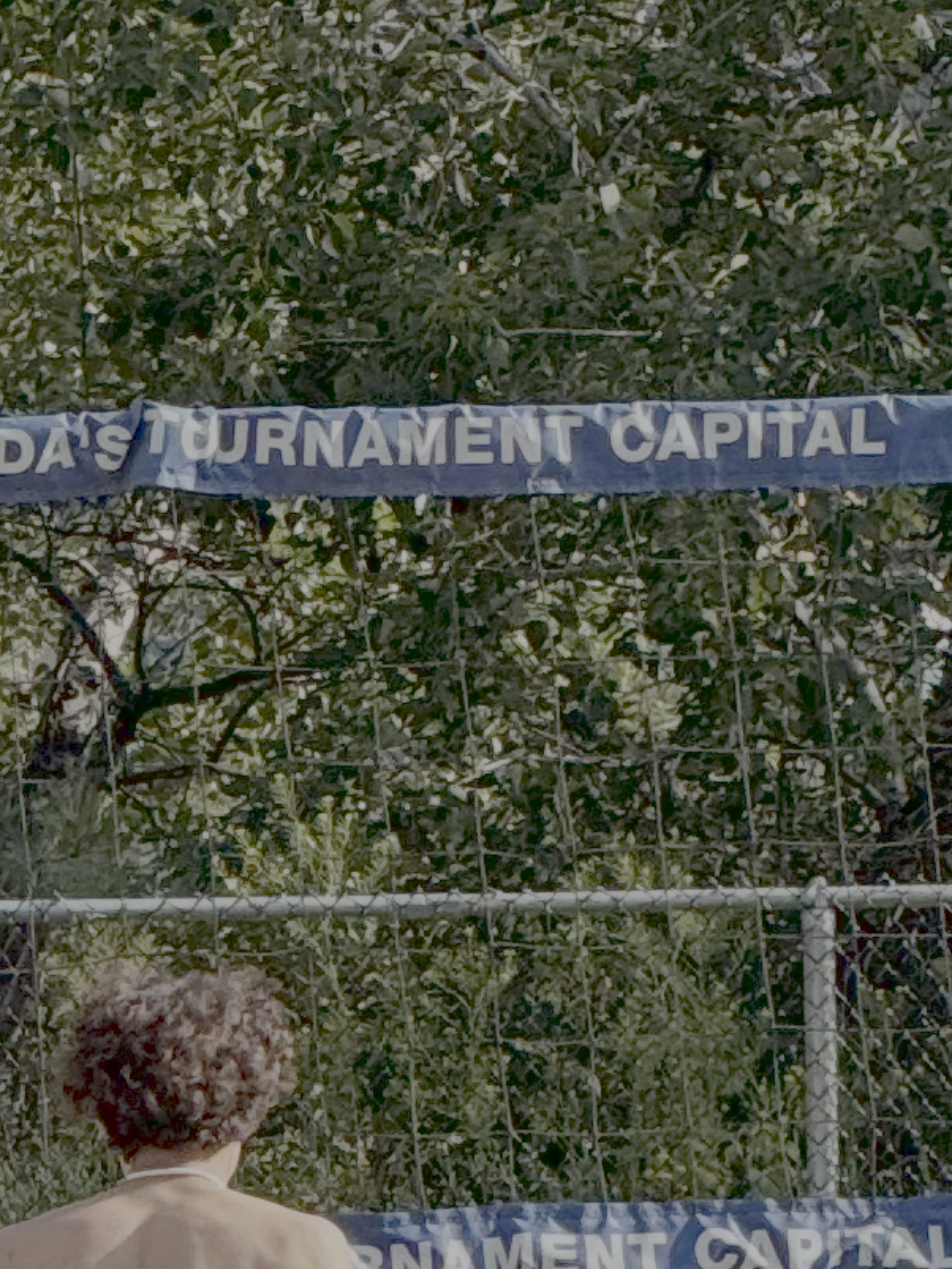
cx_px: -503
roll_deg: +1.2
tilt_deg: -0.4
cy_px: 984
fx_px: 22100
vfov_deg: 3.3
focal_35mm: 603
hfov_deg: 2.5
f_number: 2.8
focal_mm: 15.66
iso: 50
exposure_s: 1/611
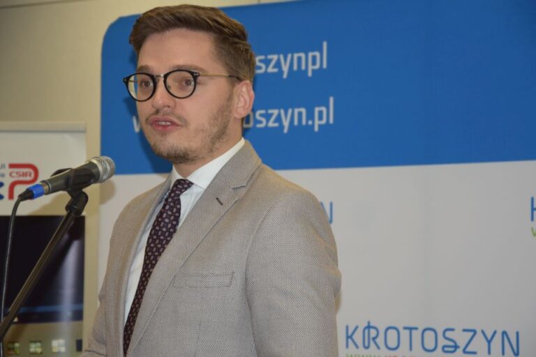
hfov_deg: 17.1
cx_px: 268
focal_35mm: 120
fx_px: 1787
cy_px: 178
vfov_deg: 11.4
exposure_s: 1/60
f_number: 5.3
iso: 800
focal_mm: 80
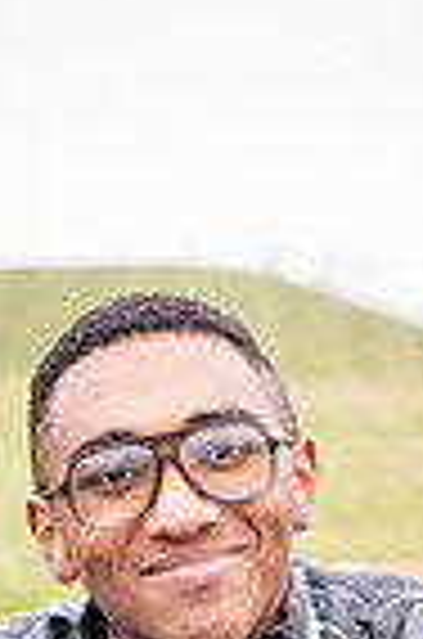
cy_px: 940
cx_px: 234
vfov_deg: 12.4
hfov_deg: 8.6
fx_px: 2816
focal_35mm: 159
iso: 200
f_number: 2.8
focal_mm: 50
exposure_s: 1/40
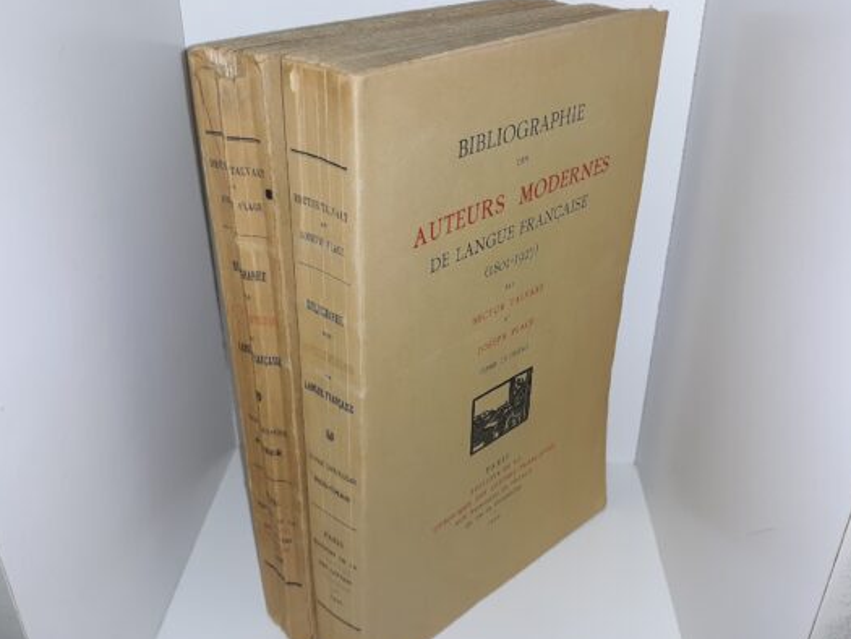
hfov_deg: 56.8
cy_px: 324
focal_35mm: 32
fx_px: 787
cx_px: 428
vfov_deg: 44.2
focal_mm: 3.7
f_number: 1.7
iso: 40
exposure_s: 1/100
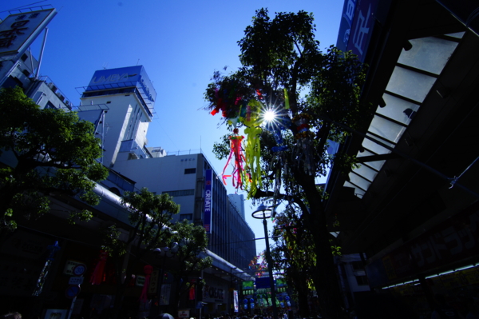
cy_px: 160
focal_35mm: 16
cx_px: 240
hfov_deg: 95.0
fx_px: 219
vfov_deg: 72.0
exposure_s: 1/250
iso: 200
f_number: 14
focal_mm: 11
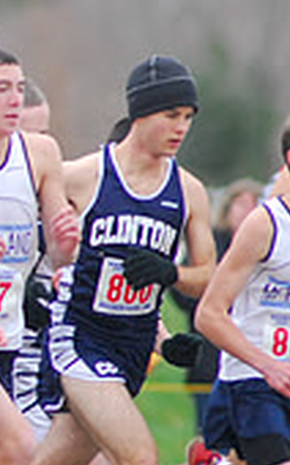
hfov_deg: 0.8
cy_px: 246
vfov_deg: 1.3
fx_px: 19798
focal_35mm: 1563
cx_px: -492
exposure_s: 1/640
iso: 800
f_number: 4
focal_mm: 300
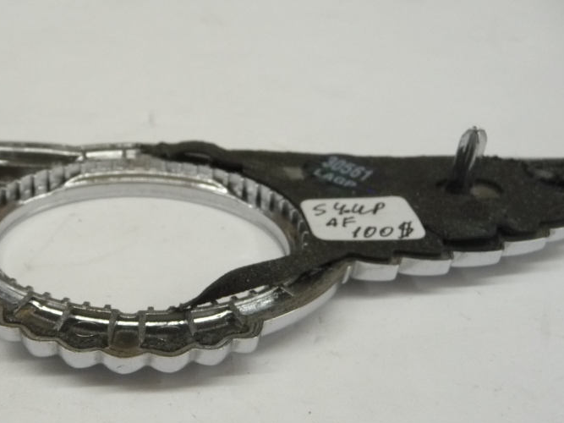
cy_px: 264
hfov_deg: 42.5
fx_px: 700
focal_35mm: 43
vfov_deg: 33.4
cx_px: 143
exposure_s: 1/60
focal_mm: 4.7
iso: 250
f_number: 3.3
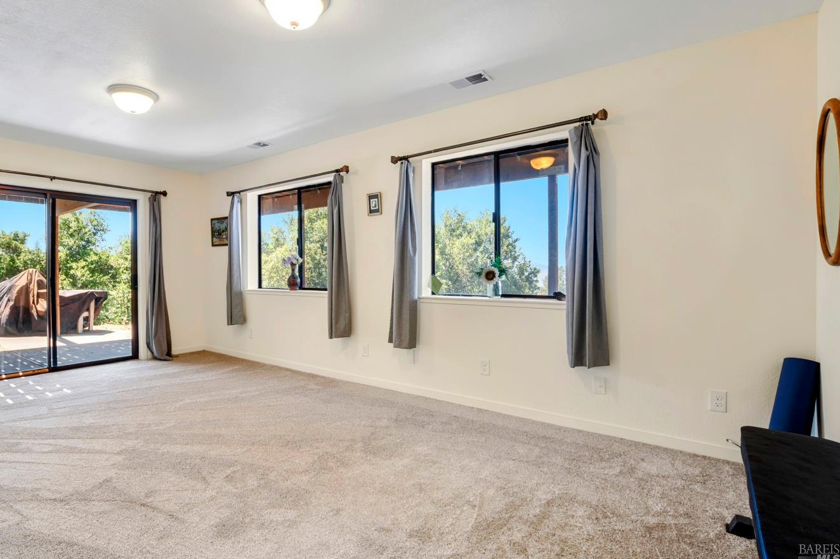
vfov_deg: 70.3
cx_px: 375
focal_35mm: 17
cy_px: 255
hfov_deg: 92.9
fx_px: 397
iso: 250
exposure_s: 1/5
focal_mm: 10
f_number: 8
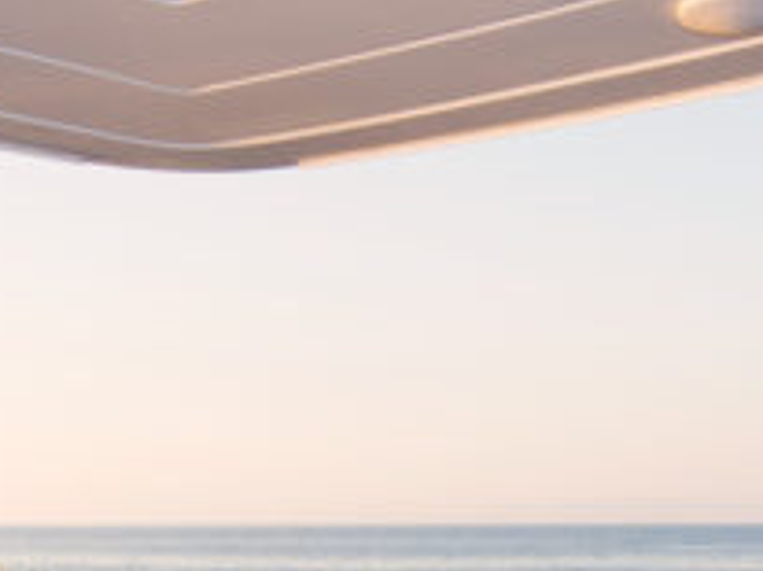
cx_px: 387
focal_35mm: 75
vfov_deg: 19.1
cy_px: 556
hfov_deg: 26.0
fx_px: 1652
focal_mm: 14
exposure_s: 1/50
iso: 100
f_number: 9
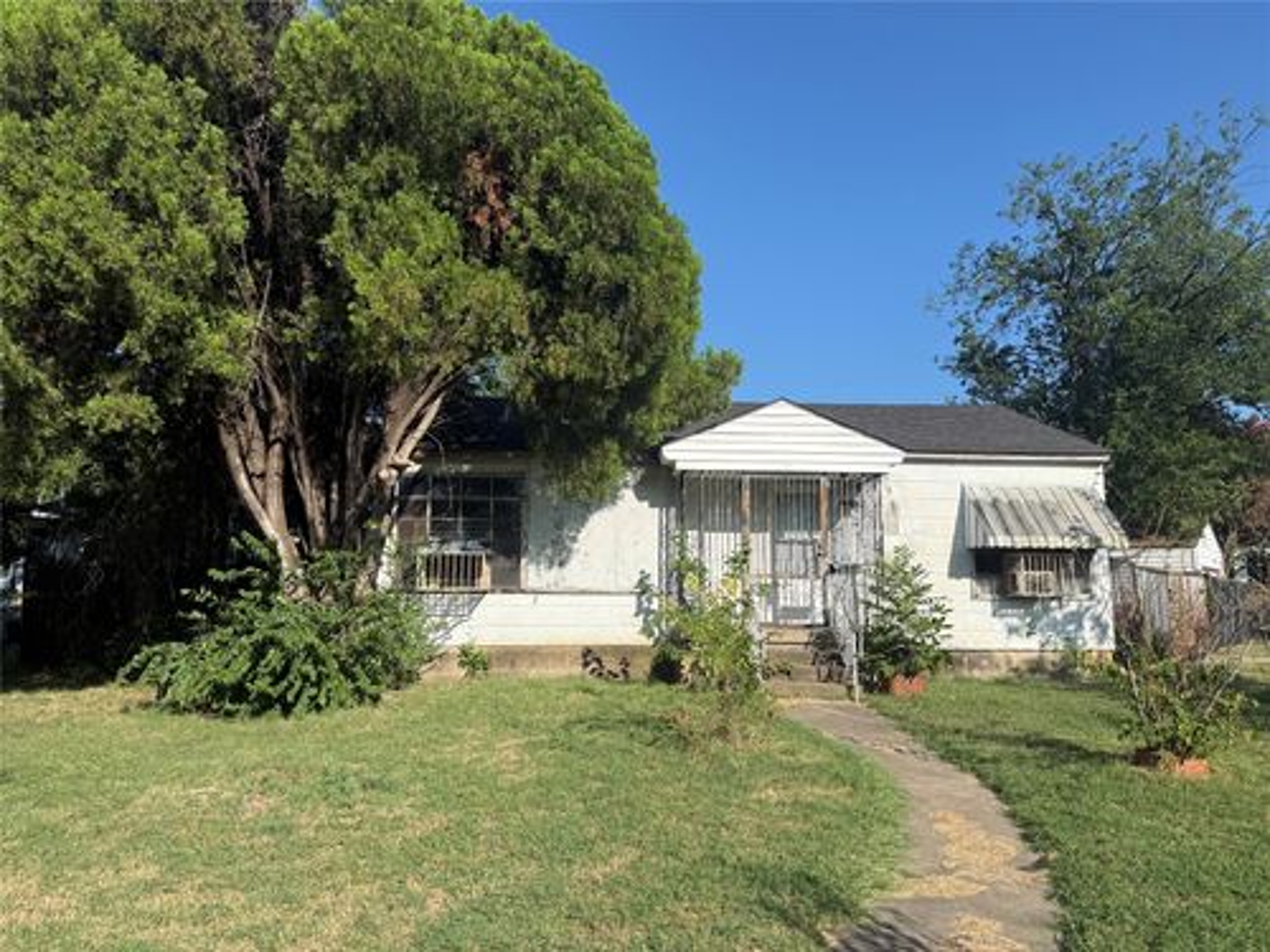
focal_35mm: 24
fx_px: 881
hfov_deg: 71.6
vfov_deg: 56.8
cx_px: 635
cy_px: 476
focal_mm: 6.76
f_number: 1.78
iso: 80
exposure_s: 1/4405
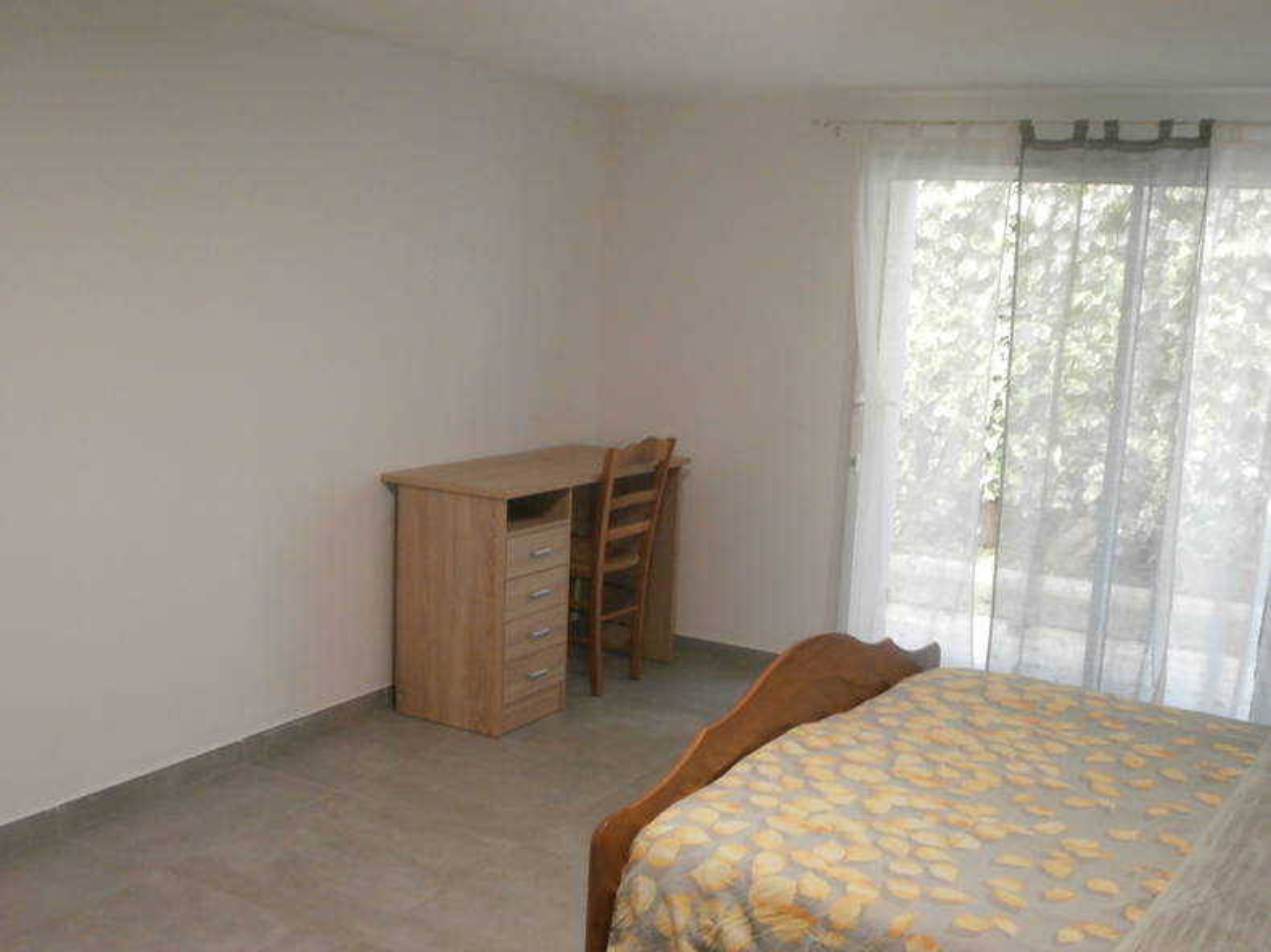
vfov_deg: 37.7
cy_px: 476
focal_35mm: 38
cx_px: 636
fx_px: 1395
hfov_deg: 49.0
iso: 400
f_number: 3.9
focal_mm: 6.67
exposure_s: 1/30
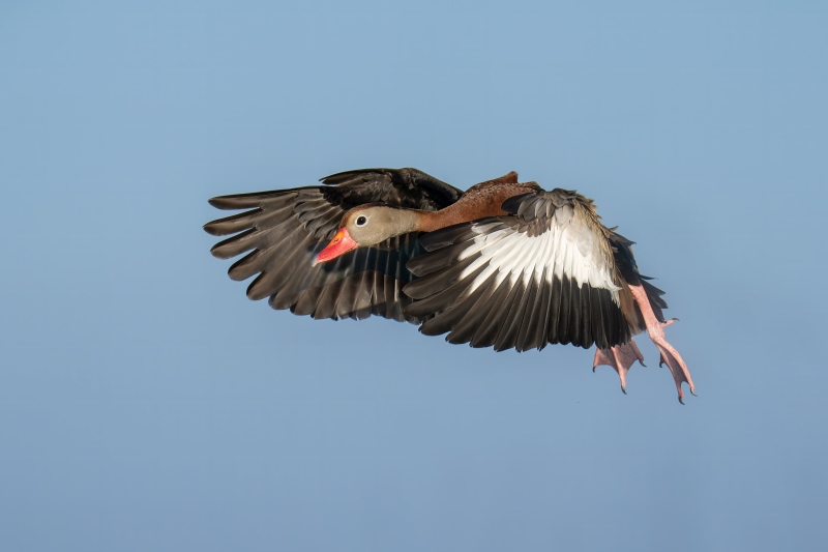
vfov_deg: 3.5
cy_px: 276
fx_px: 8922
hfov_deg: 5.3
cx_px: 414
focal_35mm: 388
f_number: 9
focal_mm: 388
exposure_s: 1/3200
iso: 2500
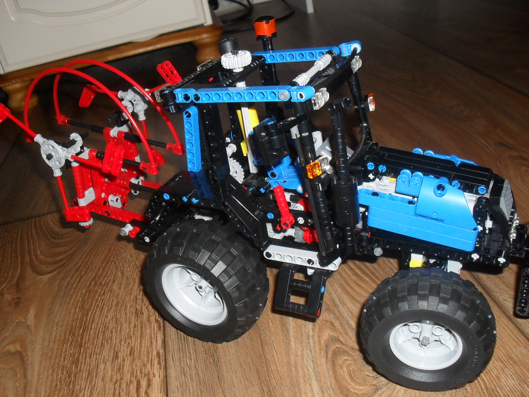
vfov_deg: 40.7
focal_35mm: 35
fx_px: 535
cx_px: 264
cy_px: 198
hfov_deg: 52.6
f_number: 3.2
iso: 200
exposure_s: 1/45
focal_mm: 6.3
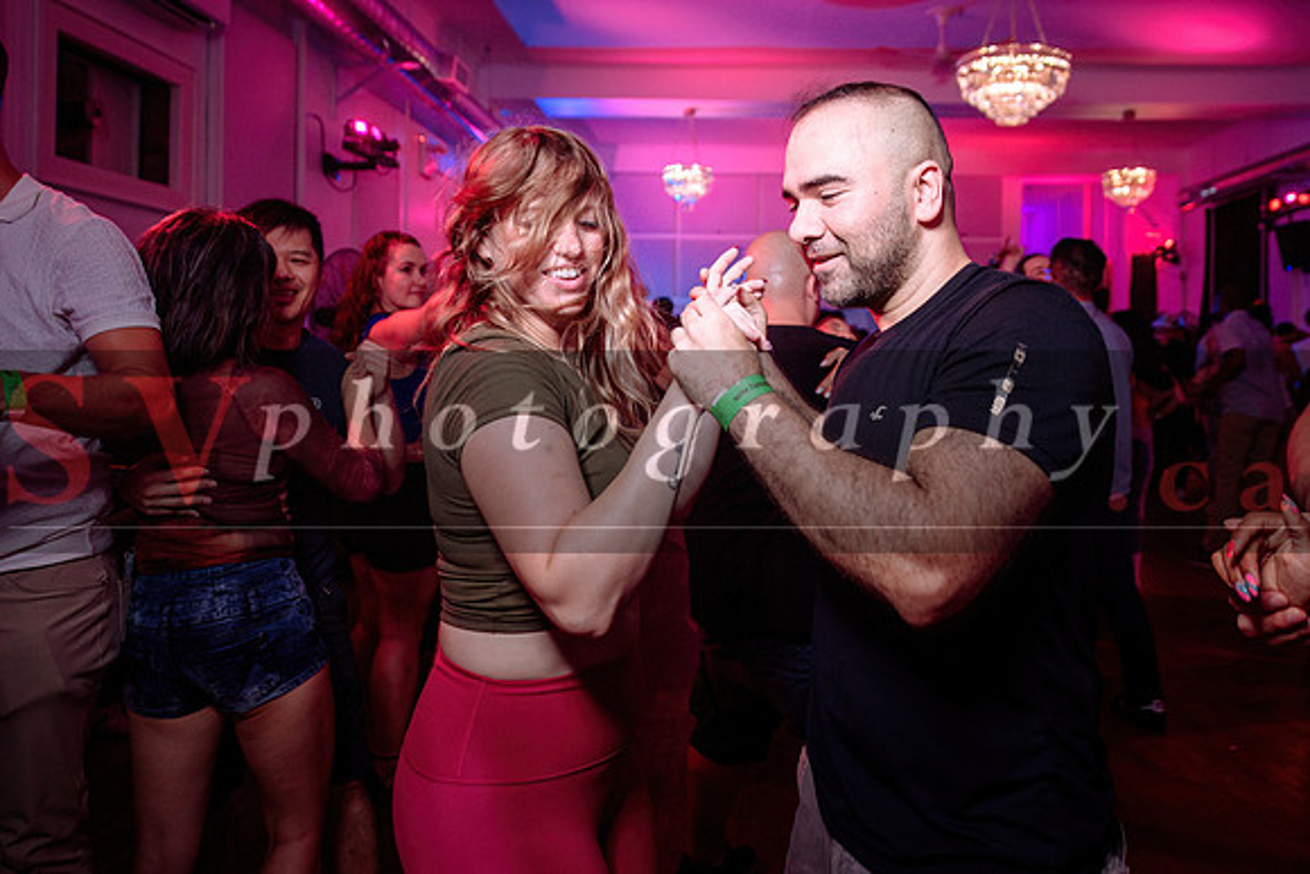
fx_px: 1056
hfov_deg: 63.4
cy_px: 347
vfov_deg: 44.7
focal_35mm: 29
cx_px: 742
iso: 800
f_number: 2.8
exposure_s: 1/30
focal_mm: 24
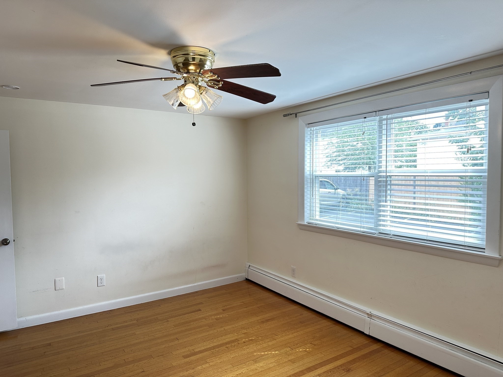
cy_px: 188
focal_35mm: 24
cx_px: 252
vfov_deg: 56.8
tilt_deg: -1.1
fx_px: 349
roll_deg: +0.4
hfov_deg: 71.6
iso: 125
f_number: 1.78
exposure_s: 1/120
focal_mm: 6.86
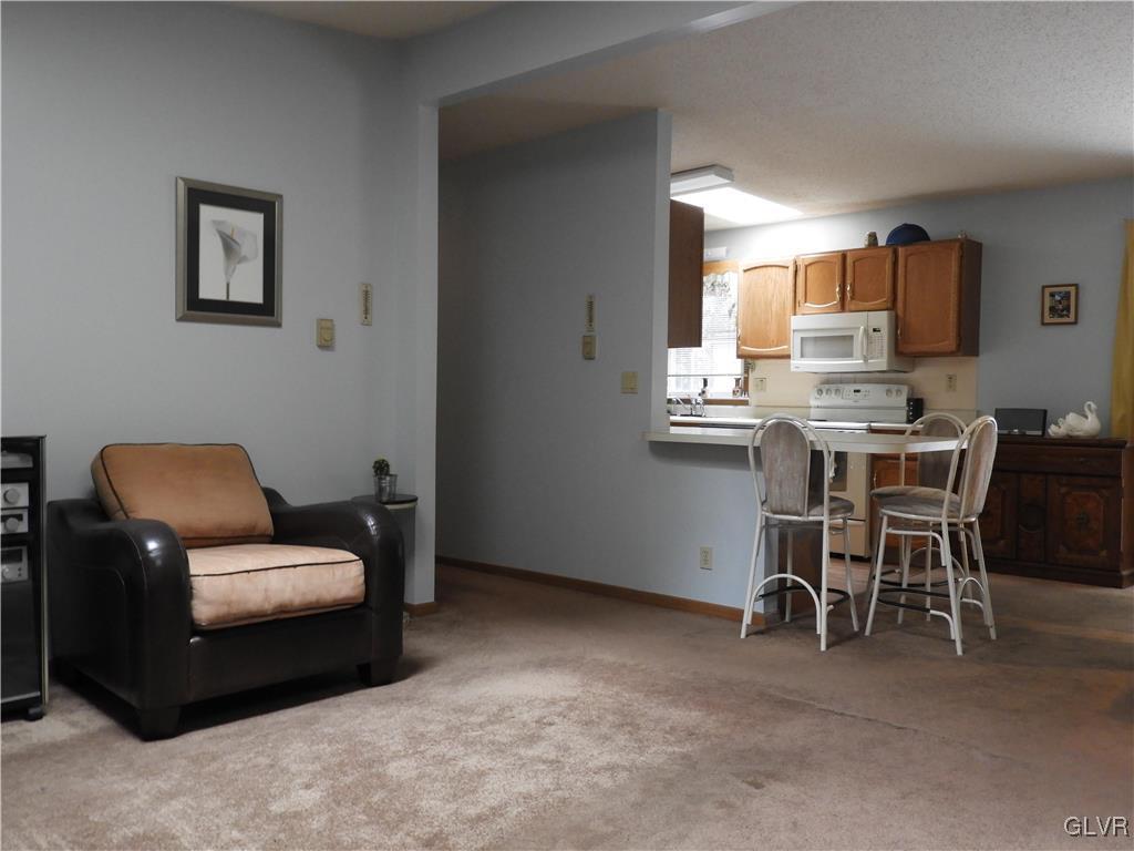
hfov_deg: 60.0
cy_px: 426
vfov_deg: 46.8
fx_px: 983
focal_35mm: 30
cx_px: 567
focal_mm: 5.4
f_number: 3.5
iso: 400
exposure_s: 1/20
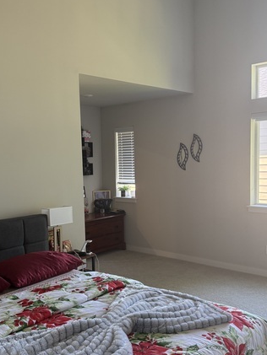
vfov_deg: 48.9
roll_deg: +1.6
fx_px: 391
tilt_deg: -5.0
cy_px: 196
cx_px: 120
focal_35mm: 38
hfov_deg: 37.7
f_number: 1.78
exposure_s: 1/81
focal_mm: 6.76
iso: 200
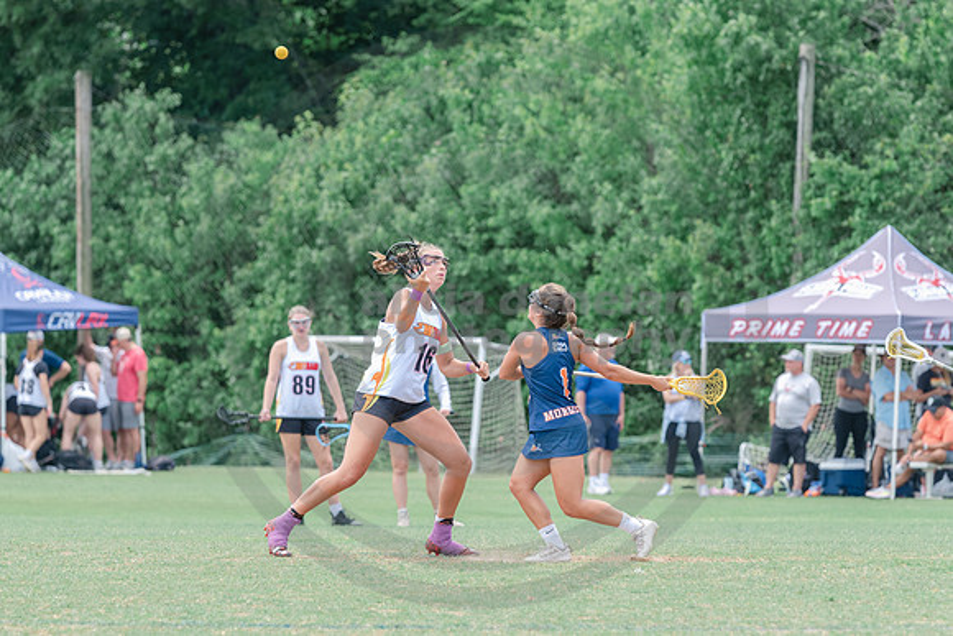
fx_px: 8577
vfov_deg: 4.2
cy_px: 398
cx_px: 552
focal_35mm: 324
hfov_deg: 6.4
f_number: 4.5
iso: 400
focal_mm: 200
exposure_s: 1/1000
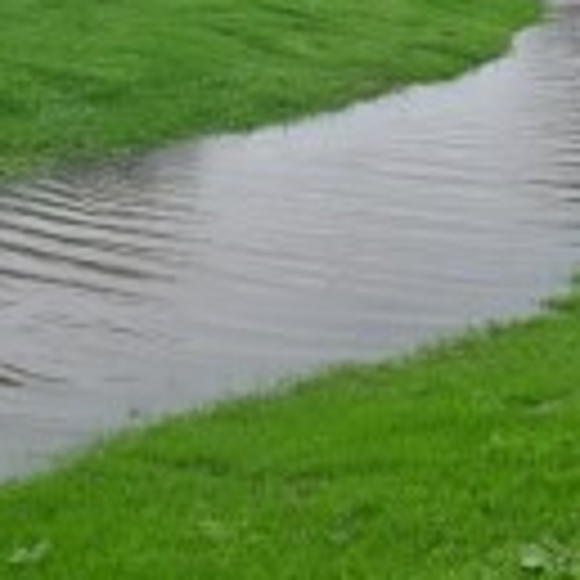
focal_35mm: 80
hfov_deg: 21.7
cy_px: 117
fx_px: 1517
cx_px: 288
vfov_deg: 21.4
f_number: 1.8
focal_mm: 5.4
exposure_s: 1/774
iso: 50
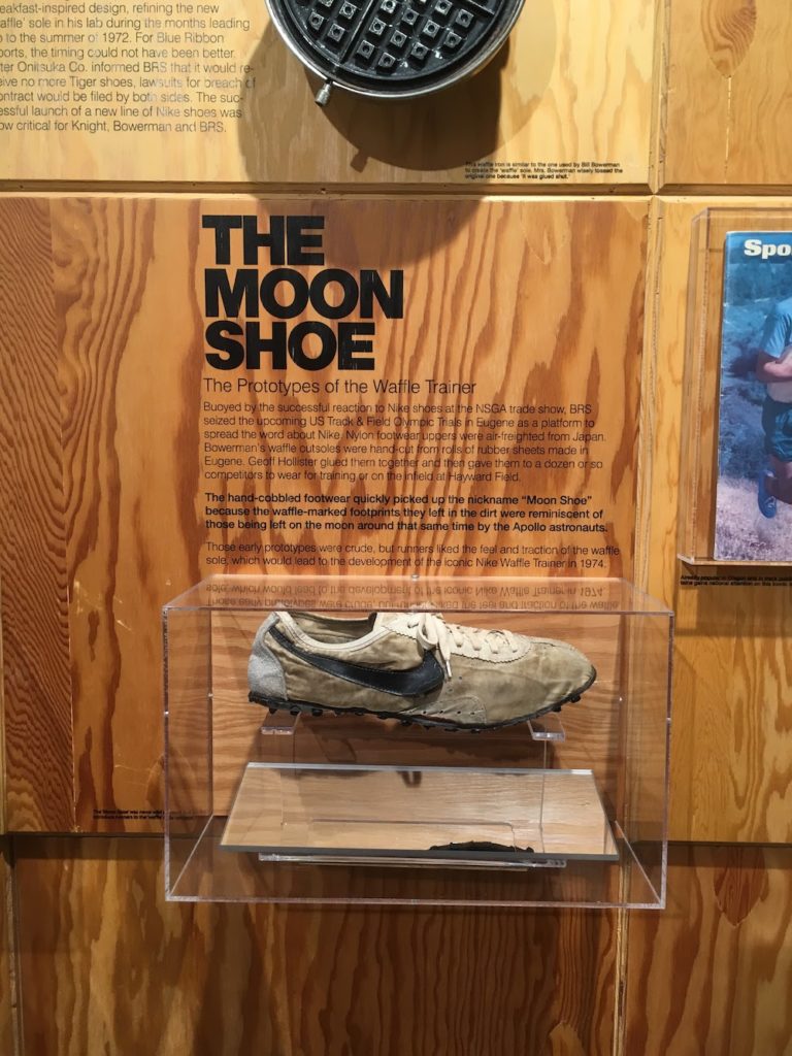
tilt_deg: -5.7
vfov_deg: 61.7
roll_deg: +0.0
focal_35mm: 29
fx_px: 885
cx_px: 396
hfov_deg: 48.2
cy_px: 528
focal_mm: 4.15
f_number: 2.2
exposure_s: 1/30
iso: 80
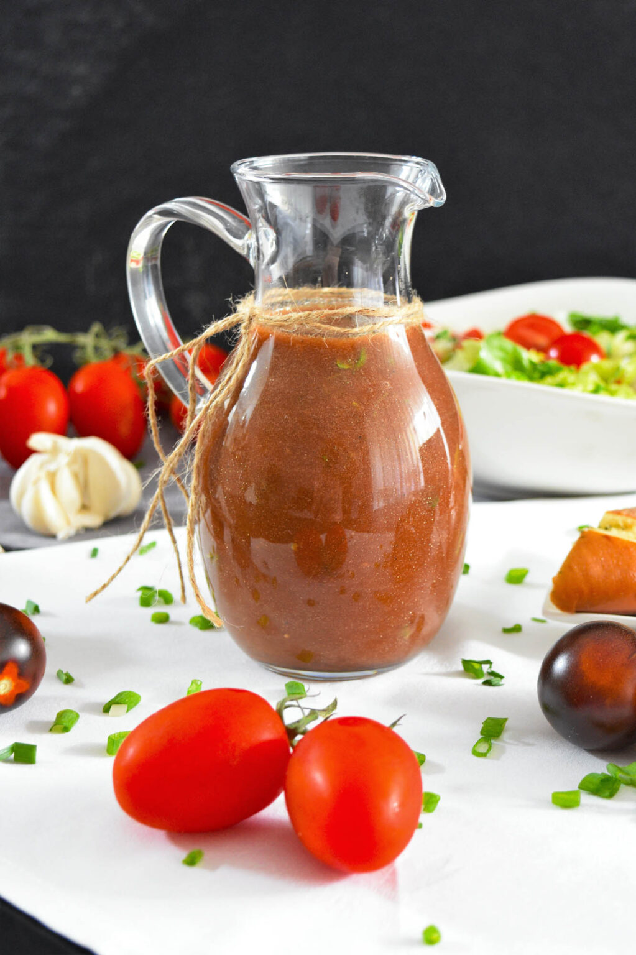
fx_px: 1830
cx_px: 318
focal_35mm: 69
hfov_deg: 19.7
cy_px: 478
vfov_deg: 29.3
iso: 1600
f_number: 5
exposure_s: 1/10
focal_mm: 46
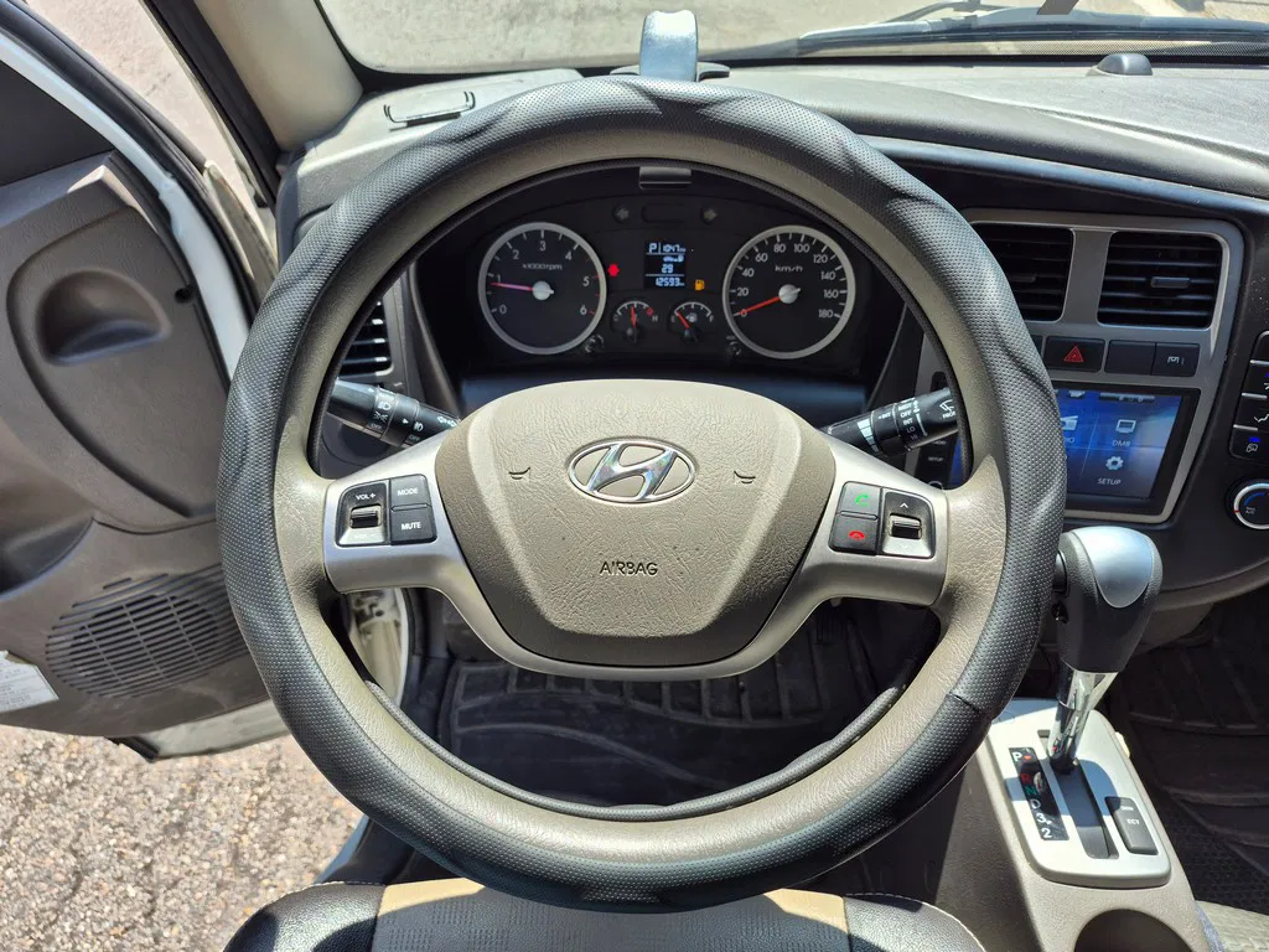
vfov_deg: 58.9
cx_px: 634
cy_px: 476
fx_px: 843
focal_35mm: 23
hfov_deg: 73.9
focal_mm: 5.4
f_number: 1.8
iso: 25
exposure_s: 1/501
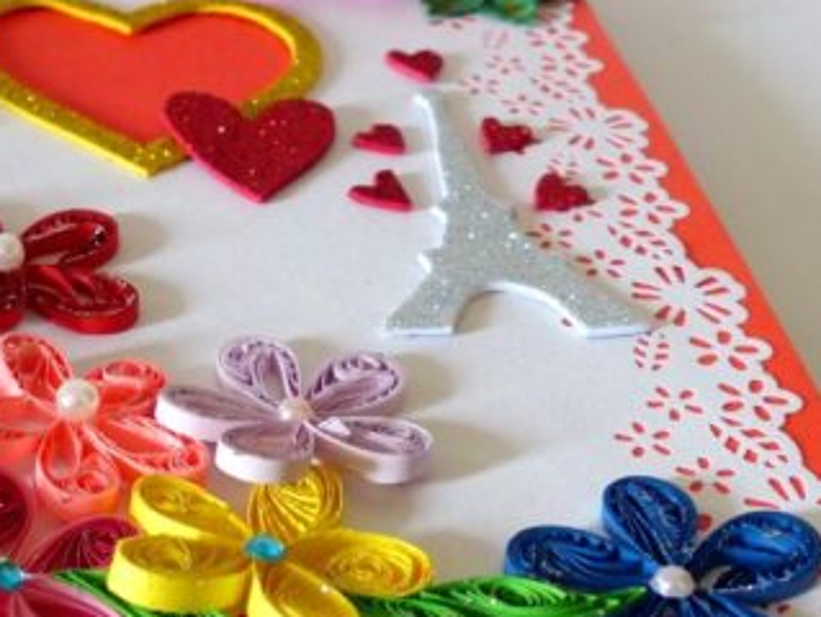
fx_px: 1828
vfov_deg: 19.1
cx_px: 82
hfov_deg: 24.6
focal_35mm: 77
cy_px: 226
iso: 320
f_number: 2.8
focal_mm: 7.4
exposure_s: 1/60
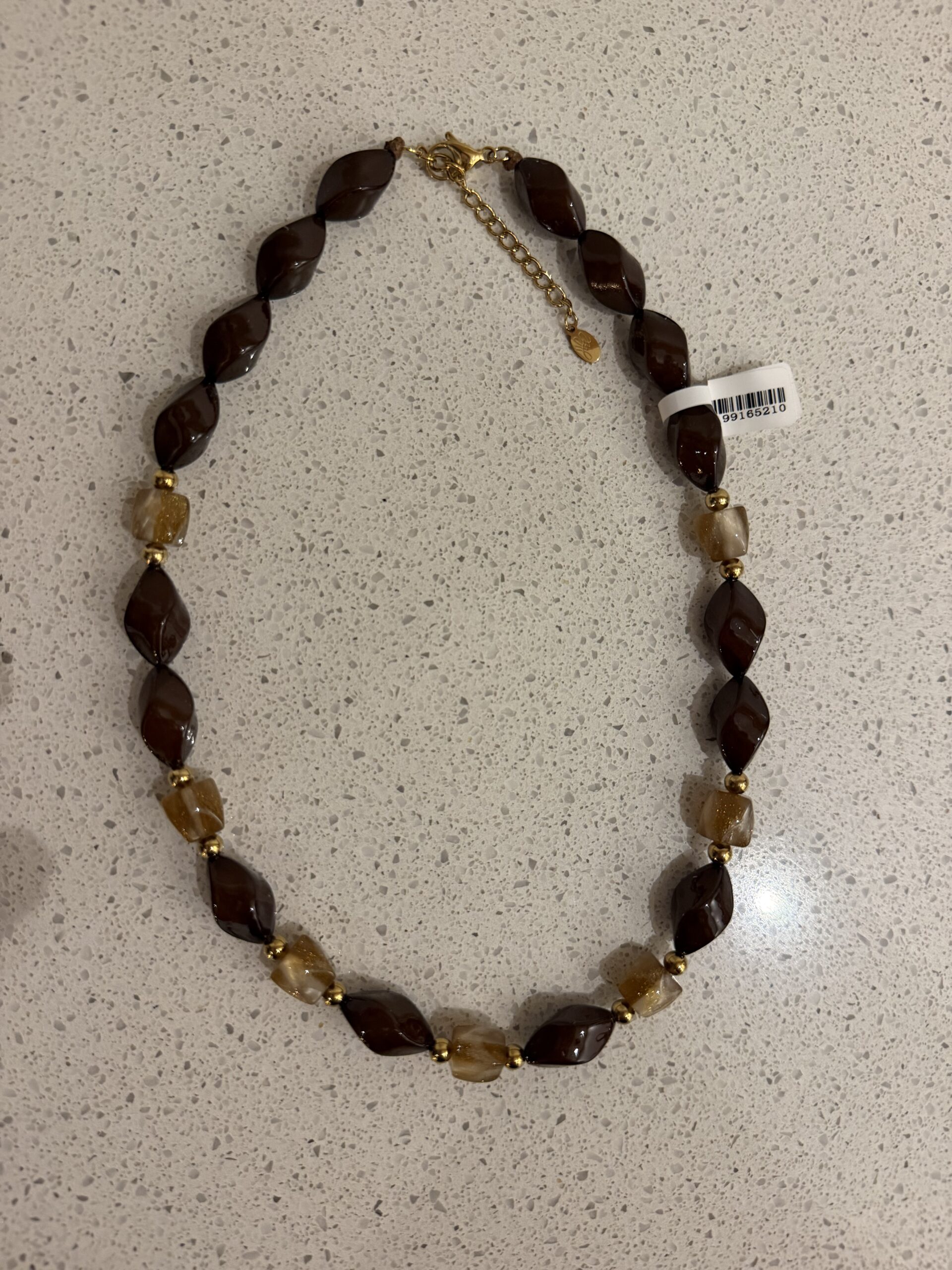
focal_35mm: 24
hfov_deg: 56.8
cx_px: 476
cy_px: 635
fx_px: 880
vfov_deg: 71.6
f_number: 1.78
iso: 400
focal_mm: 6.76
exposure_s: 1/50
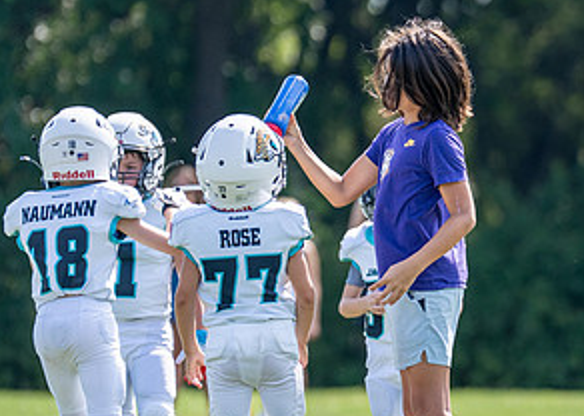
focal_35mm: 630
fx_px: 10440
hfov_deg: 3.2
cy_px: 222
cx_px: 414
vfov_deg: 2.3
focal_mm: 200
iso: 160
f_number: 2.8
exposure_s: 1/2500
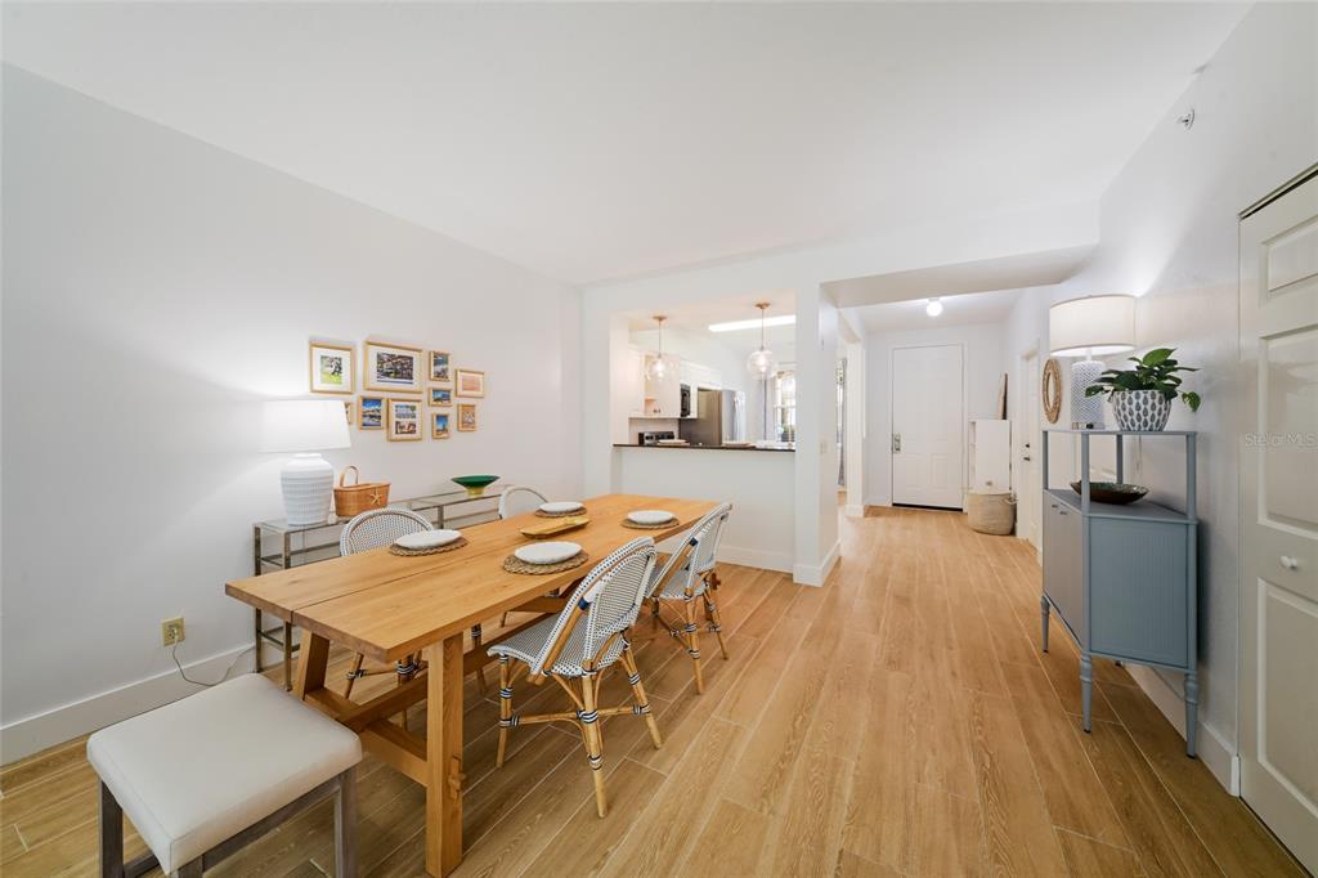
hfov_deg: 112.6
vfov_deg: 90.0
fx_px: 439
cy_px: 439
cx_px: 659
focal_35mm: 12
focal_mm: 12
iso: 800
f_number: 8
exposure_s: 1/2
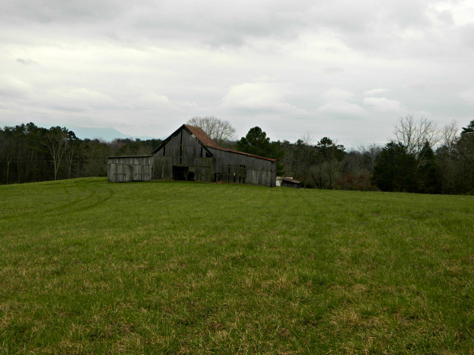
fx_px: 644
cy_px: 178
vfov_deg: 30.9
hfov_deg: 40.4
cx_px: 237
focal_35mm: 47
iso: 80
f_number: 3.6
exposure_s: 1/100
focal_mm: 8.4
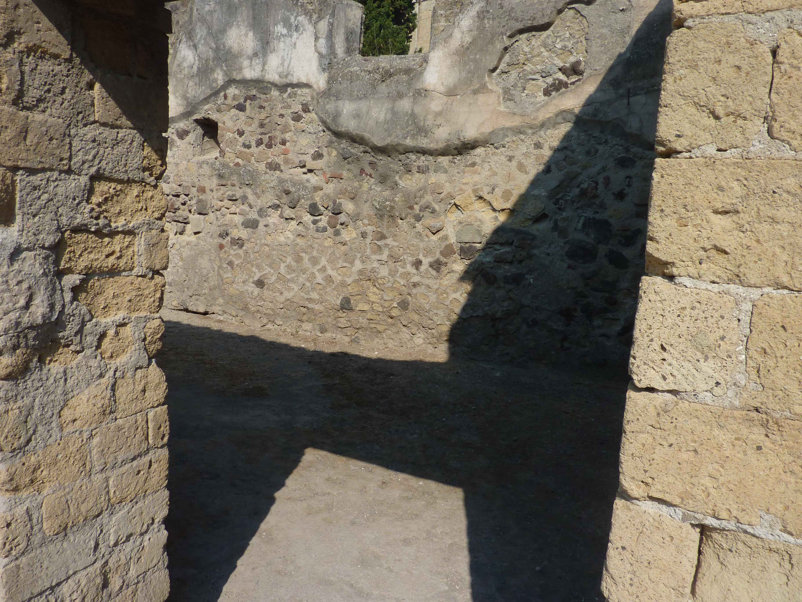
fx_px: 579
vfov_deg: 54.9
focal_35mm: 25
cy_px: 301
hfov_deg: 69.4
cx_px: 401
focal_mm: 4.1
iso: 80
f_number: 5.6
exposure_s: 1/400
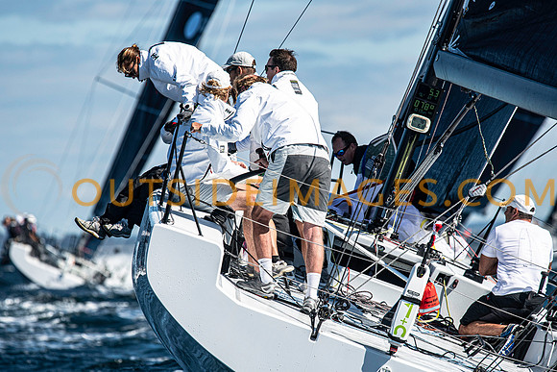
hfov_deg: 4.6
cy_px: 186
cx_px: 278
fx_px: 6964
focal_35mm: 450
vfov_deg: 3.1
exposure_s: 1/2500
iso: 320
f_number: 5
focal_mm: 300
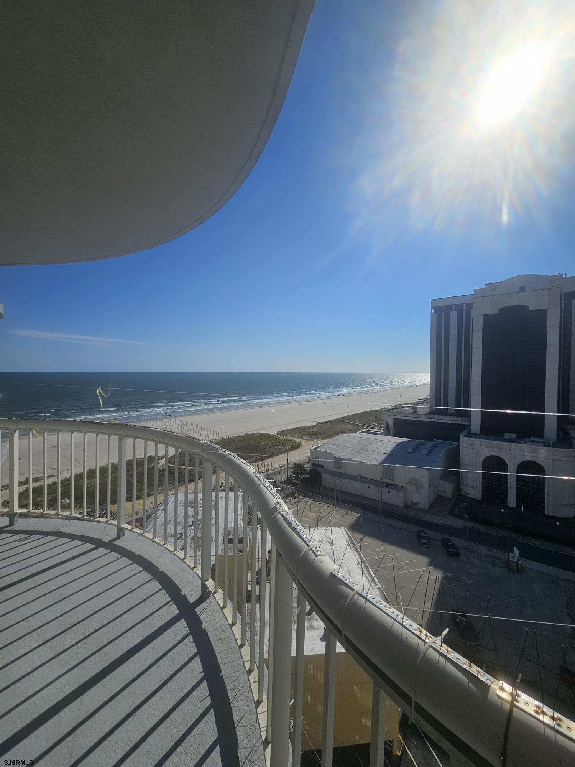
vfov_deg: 106.2
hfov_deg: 89.9
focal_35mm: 13
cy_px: 384
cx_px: 288
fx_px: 288
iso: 50
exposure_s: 1/9666
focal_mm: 2.2
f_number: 2.2
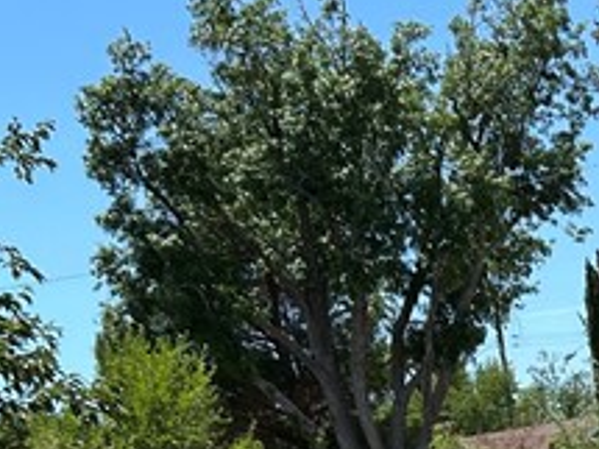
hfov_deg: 15.2
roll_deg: +7.9
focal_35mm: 124
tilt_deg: -10.2
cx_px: 752
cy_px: 873
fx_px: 2145
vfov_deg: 11.0
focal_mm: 5.7
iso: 50
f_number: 1.5
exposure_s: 1/4630
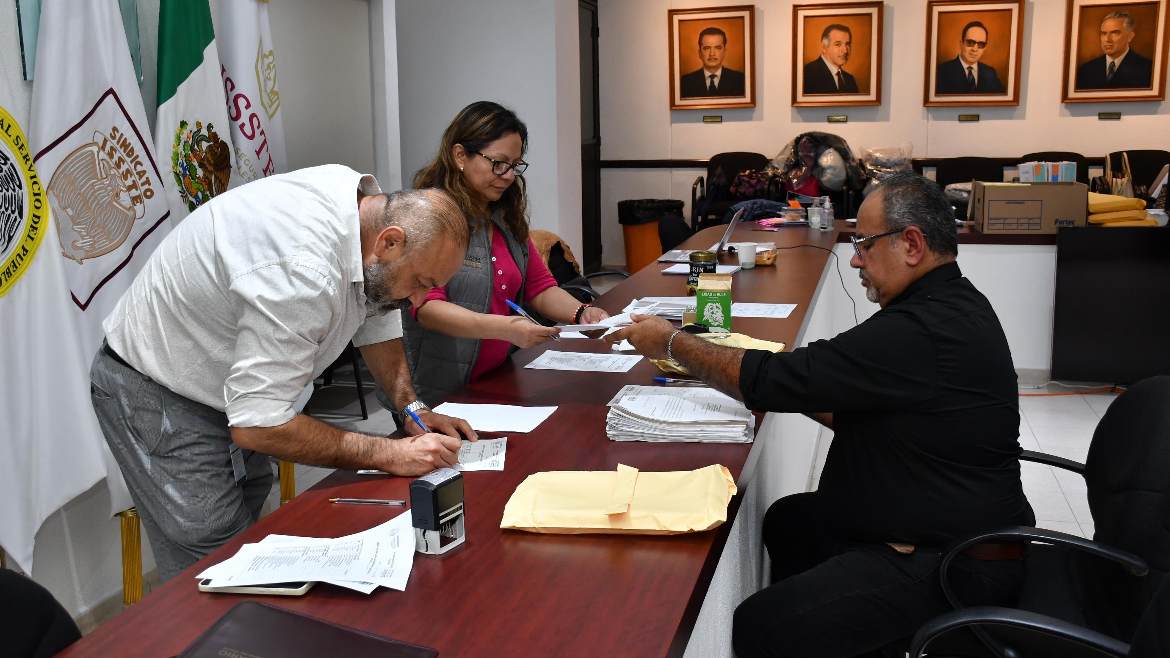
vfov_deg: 31.2
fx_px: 1179
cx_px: 581
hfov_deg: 52.8
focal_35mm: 38
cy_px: 310
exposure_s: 1/100
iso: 800
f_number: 5.6
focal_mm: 24
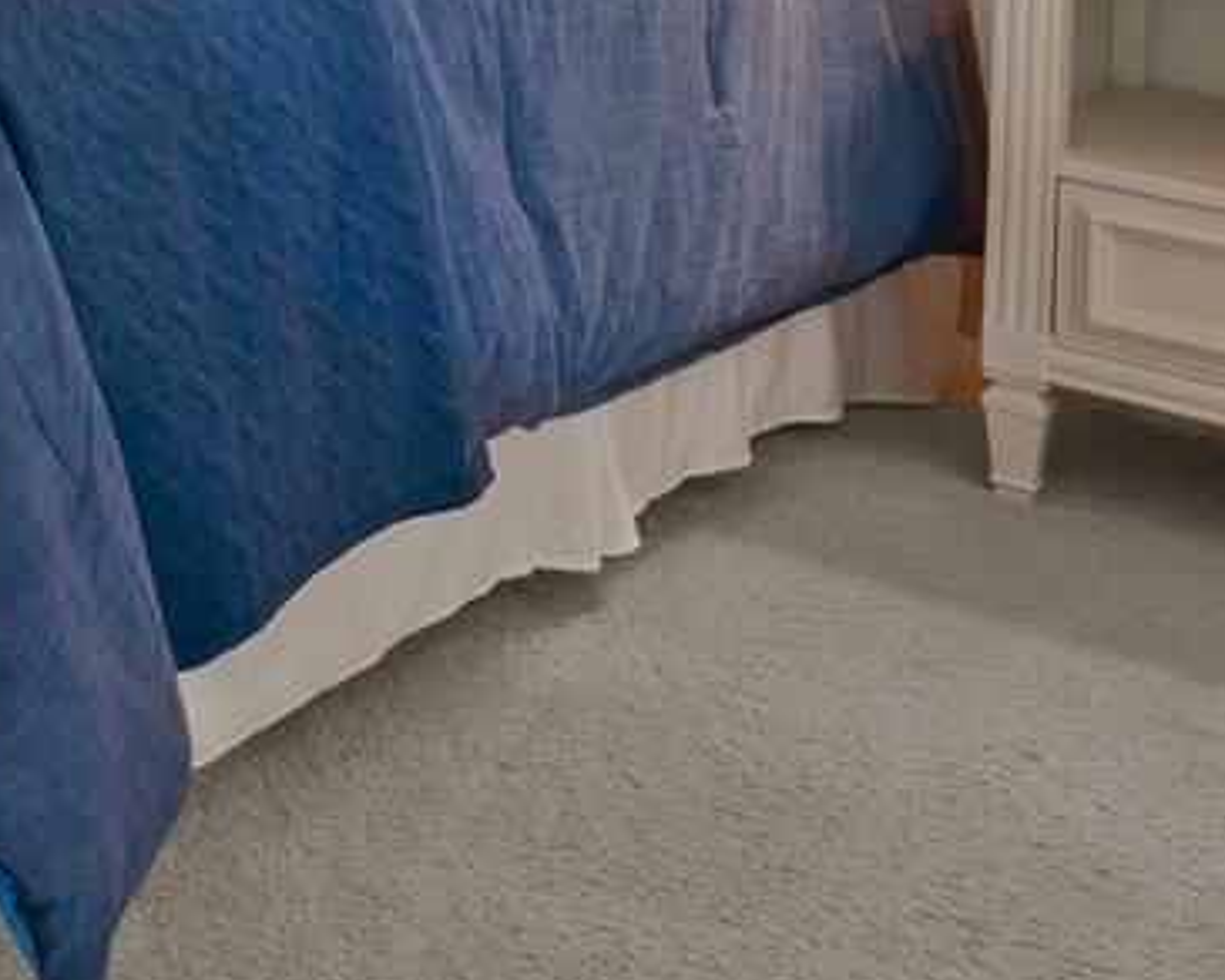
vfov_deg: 16.4
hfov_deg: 16.4
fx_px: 2941
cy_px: -680
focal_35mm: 81
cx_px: -1379
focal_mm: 15.4
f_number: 8
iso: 320
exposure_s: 1/1.25
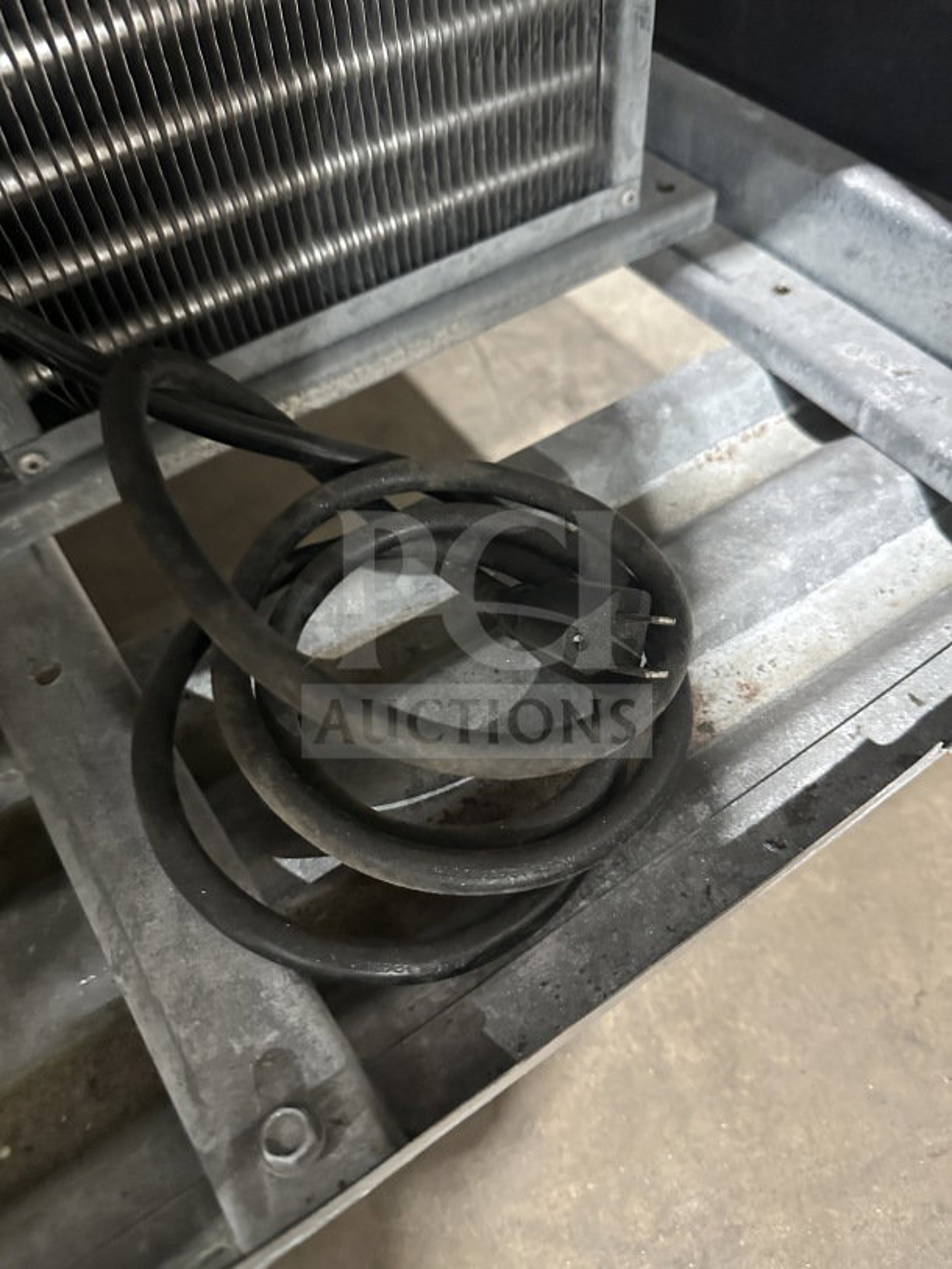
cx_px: 476
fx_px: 880
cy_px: 634
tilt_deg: -54.3
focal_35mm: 24
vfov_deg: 71.6
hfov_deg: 56.8
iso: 1000
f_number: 1.78
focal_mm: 6.86
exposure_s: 1/38
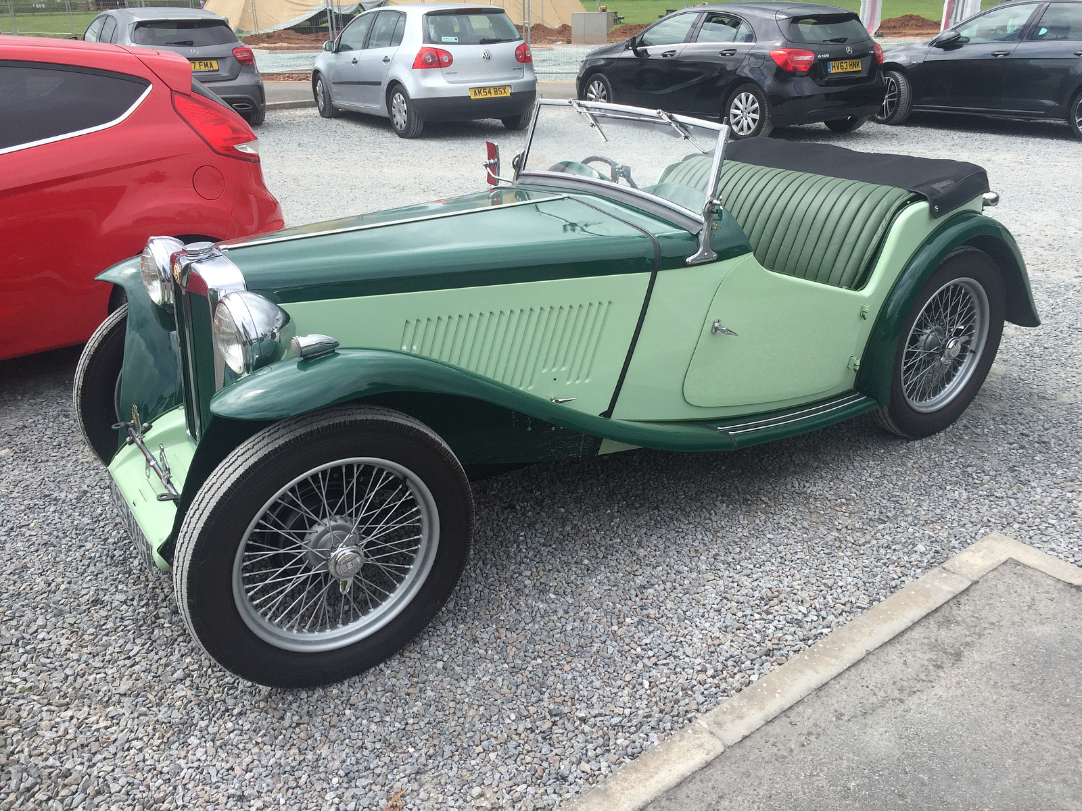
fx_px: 906
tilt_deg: -23.7
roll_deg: -1.3
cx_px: 541
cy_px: 406
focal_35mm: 29
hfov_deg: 61.7
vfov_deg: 48.2
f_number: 2.2
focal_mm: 4.15
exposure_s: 1/1163
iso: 32
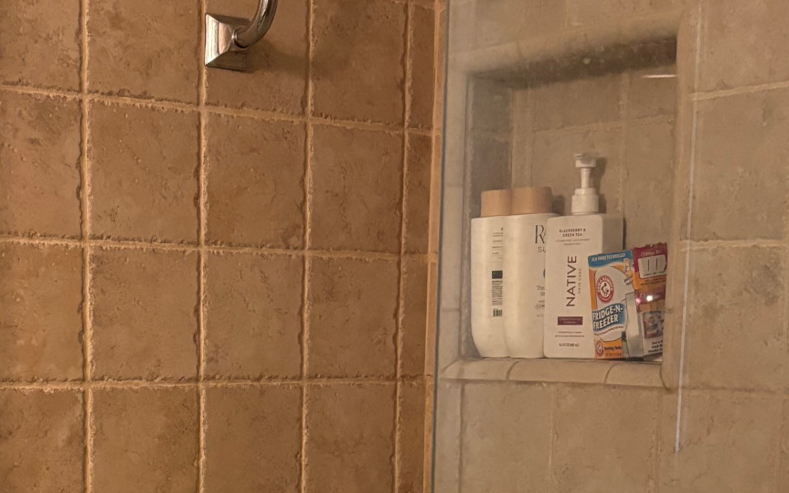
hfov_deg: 27.9
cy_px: 561
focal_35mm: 73
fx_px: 1569
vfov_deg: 17.2
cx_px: 217
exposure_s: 1/60
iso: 400
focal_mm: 5.96
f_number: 1.6
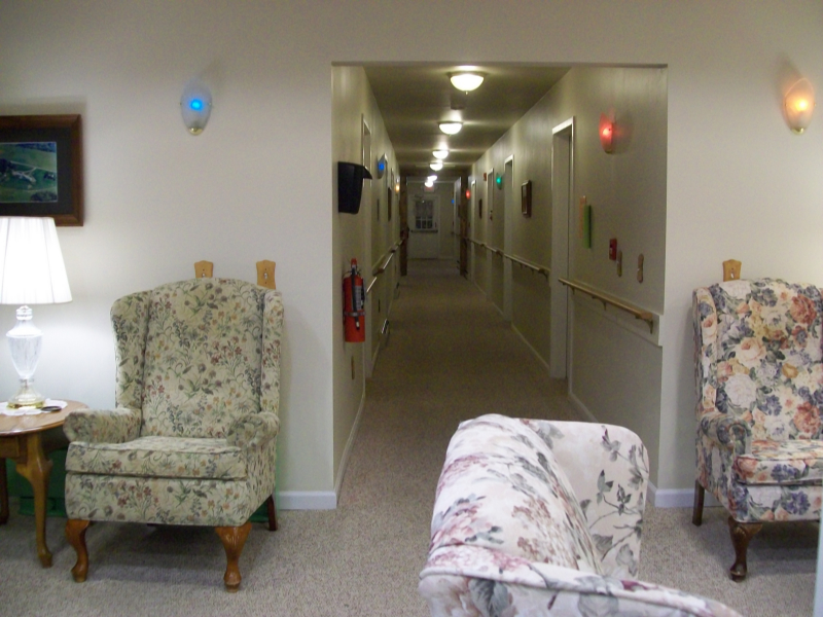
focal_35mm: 36
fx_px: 856
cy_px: 308
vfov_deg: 39.7
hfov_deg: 51.4
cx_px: 412
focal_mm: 6
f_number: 2.7
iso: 160
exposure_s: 1/20
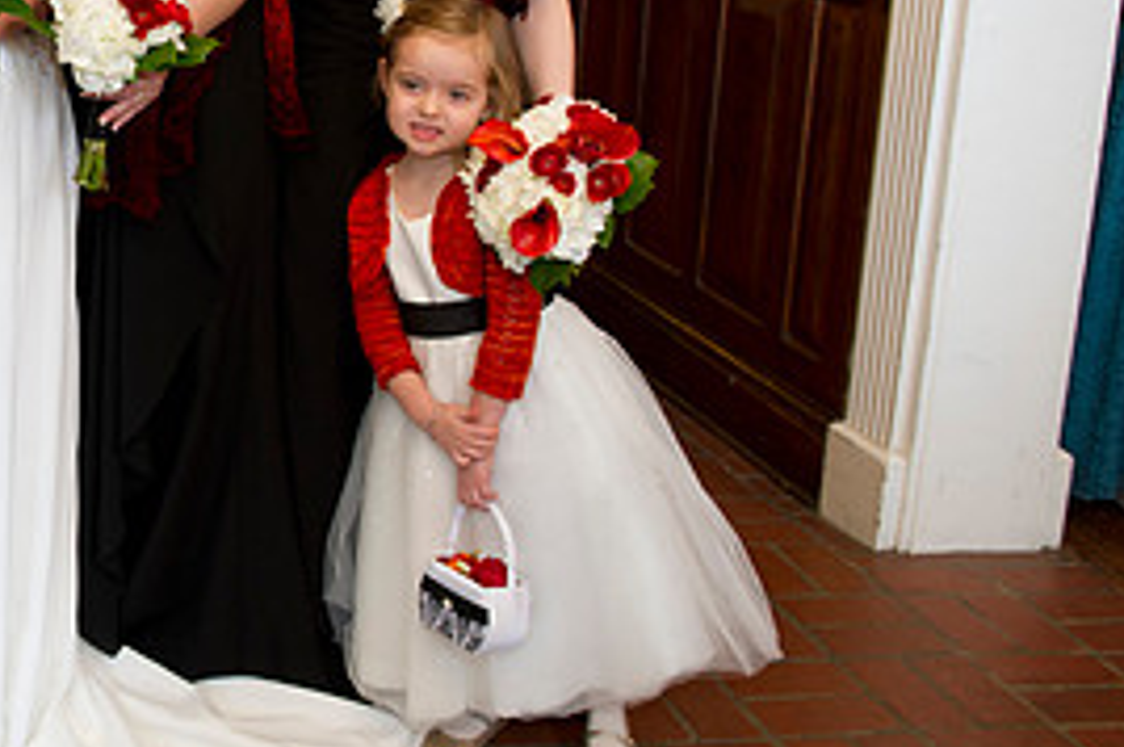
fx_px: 1622
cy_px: 134
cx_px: -29
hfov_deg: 34.4
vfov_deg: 25.4
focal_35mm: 52
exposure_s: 1/60
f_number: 4.5
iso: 800
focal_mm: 24
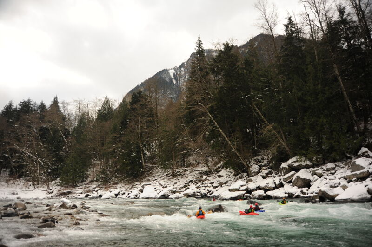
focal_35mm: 28
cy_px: 124
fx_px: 289
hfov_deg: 65.5
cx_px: 186
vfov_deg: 46.3
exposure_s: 1/640
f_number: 4
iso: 200
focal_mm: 28
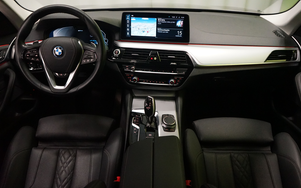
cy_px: 101
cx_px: 152
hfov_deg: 64.6
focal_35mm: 29
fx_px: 238
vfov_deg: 43.1
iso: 6400
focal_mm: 28
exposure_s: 1/125
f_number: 3.5
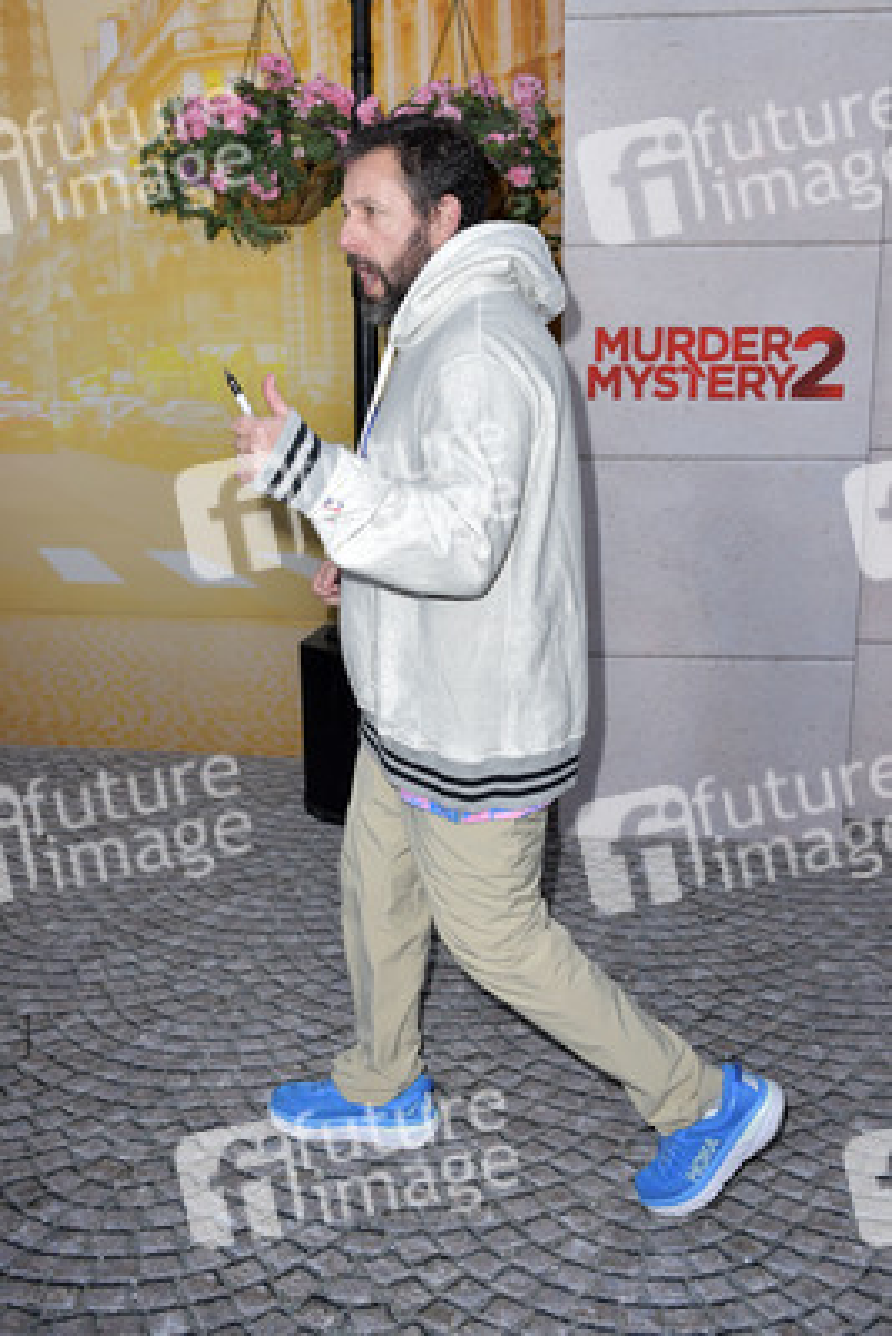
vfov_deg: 55.8
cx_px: 446
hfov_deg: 38.9
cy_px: 668
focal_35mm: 34
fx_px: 1262
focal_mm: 34
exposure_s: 1/250
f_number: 6.3
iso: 400
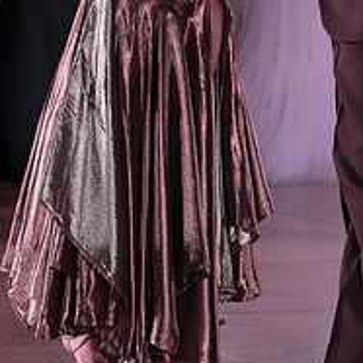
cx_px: 280
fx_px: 3927
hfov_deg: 5.3
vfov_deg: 5.3
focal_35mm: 331
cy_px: -90
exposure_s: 1/400
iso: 1000
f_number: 4
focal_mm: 125
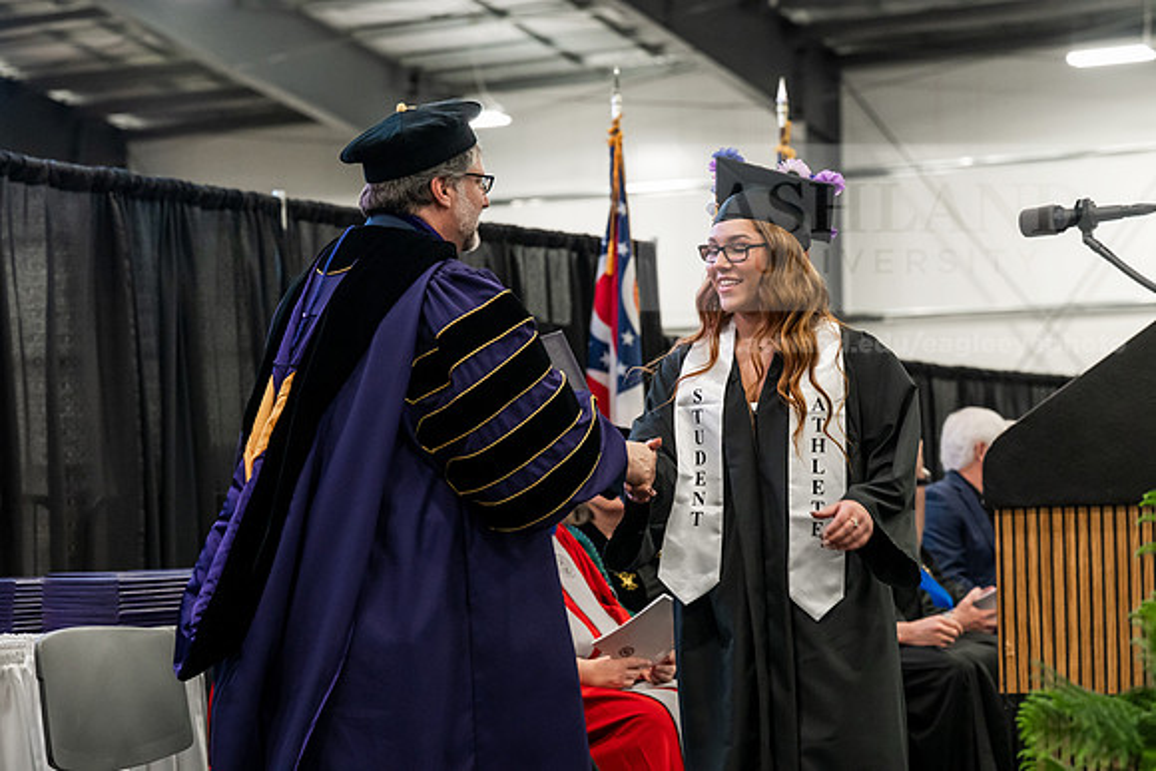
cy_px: 386
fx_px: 2730
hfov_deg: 23.9
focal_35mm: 85
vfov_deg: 16.1
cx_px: 578
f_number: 4.5
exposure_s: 1/200
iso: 4000
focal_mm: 85
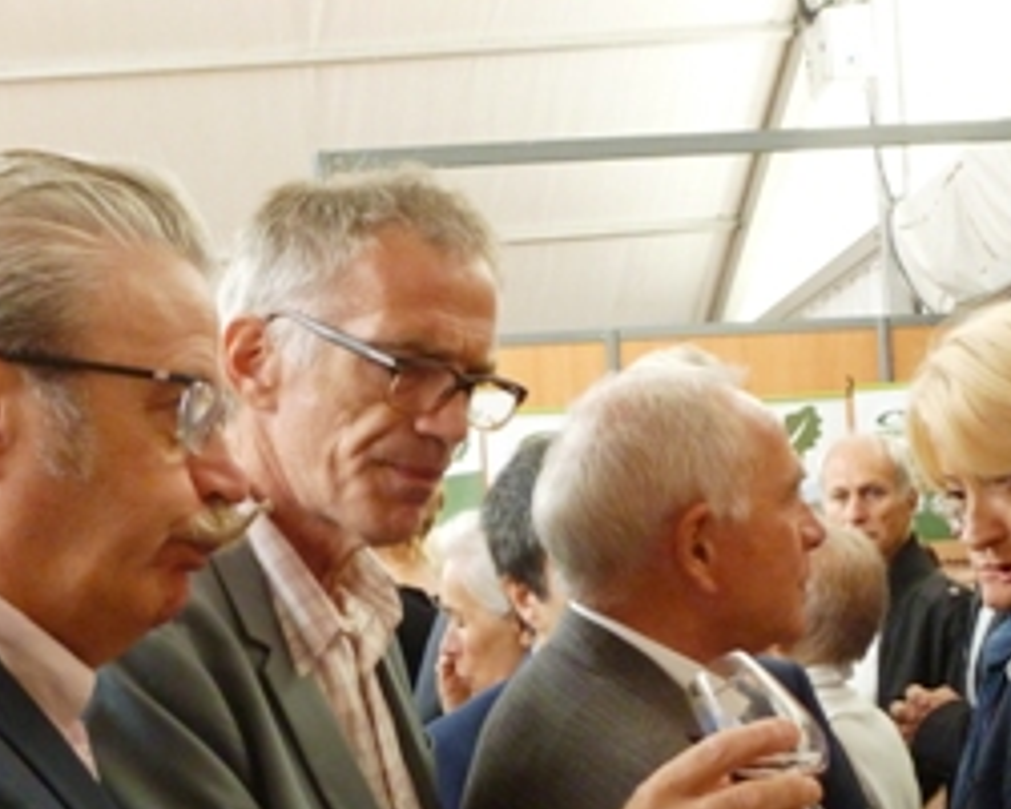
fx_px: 2035
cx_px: 508
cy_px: 672
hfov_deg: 27.9
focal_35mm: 68
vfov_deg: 22.1
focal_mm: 6.9
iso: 500
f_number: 3.7
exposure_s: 1/60
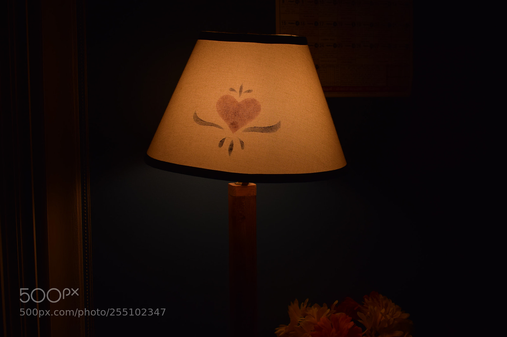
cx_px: 254
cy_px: 168
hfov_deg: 37.9
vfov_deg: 25.7
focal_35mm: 52
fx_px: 739
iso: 100
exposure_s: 1/400
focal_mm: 35
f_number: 4.5
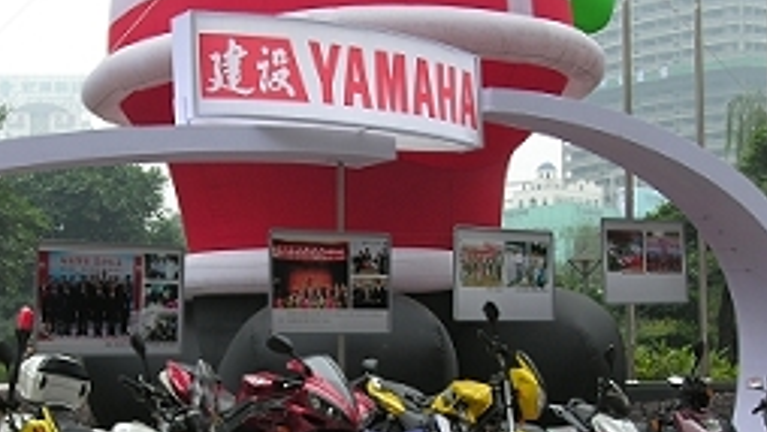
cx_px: 260
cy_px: 378
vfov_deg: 17.8
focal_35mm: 67
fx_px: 1363
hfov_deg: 31.2
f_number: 4
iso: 50
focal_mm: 10
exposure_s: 1/54.3
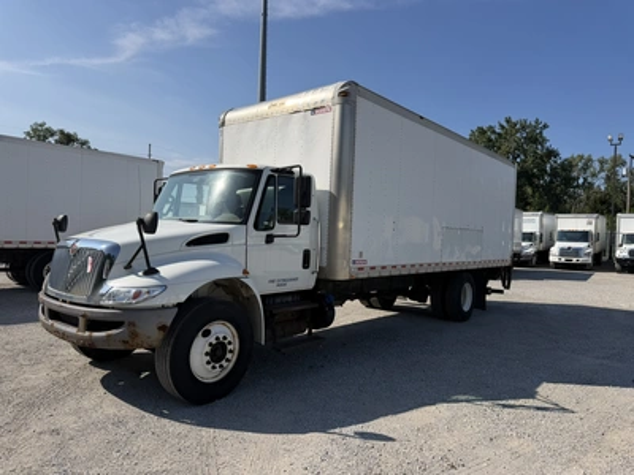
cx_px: 317
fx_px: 440
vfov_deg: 56.8
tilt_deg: +1.0
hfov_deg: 71.6
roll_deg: -1.2
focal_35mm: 24
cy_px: 238
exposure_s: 1/6173
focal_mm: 6.76
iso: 80
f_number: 1.78
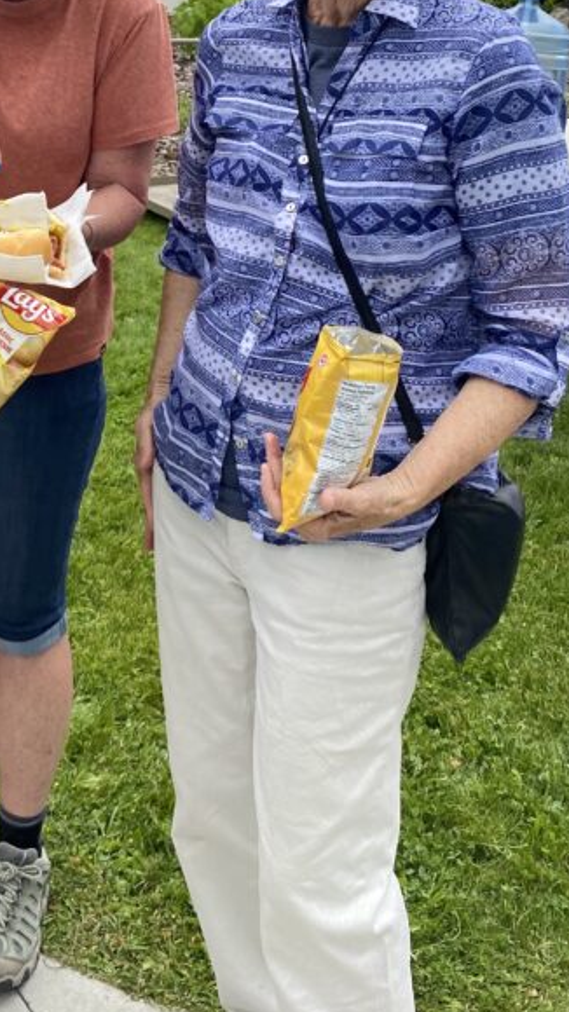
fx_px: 1342
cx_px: 106
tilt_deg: -12.3
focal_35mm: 50
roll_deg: +0.2
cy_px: 185
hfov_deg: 23.6
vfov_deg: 39.5
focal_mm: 4.25
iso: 32
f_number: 1.8
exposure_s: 1/557
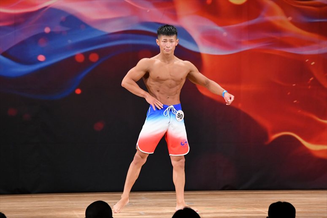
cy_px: 109
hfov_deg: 8.1
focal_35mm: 255
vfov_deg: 5.4
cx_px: 164
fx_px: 2315
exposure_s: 1/400
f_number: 5.6
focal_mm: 170
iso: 3200
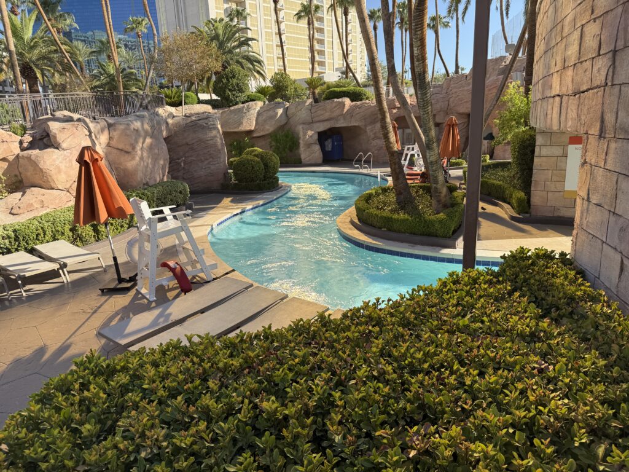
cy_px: 236
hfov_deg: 71.6
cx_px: 314
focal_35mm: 24
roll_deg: +2.7
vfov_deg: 56.8
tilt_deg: -14.6
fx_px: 436
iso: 80
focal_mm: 6.76
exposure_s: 1/2445
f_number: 1.78
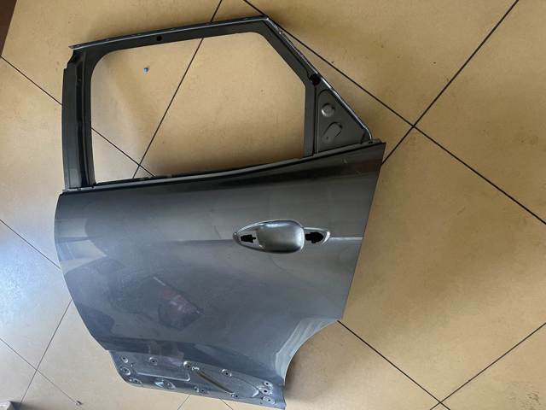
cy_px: 205
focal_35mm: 26
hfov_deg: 67.3
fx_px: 410
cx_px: 273
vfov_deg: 53.1
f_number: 1.6
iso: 160
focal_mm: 5.1
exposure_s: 1/60
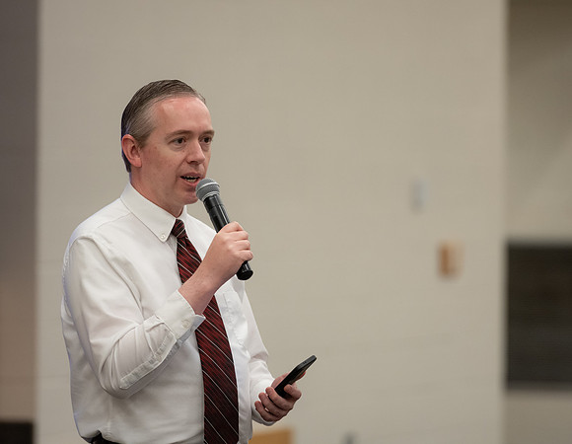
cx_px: 269
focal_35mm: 273
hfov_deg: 7.2
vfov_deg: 5.6
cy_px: 170
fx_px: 4570
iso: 1000
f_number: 2.8
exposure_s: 1/250
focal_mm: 200
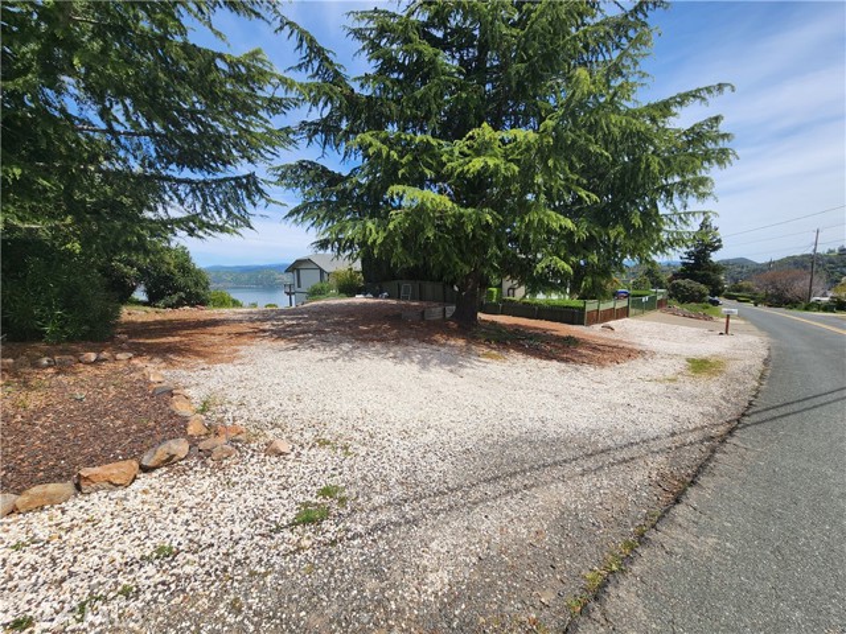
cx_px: 423
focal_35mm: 13
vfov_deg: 89.9
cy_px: 317
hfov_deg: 106.2
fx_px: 318
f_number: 2.2
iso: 50
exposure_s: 1/2000
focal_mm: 2.2
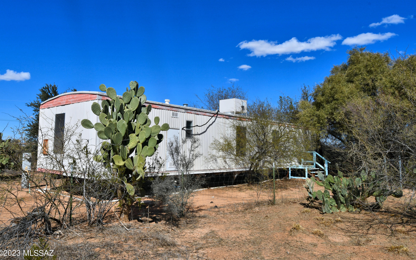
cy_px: 126
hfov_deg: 52.8
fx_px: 419
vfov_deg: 34.4
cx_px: 206
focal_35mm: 37
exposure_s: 1/250
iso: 100
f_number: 16
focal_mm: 24
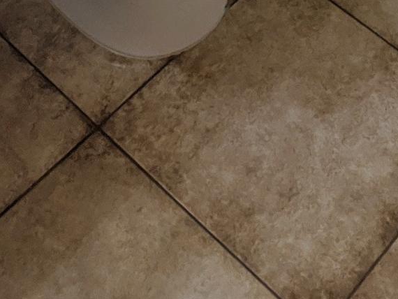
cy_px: -400
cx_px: 253
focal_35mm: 142
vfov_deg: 9.4
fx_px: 1633
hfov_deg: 13.9
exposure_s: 1/120
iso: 279
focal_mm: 4.38
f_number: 1.73
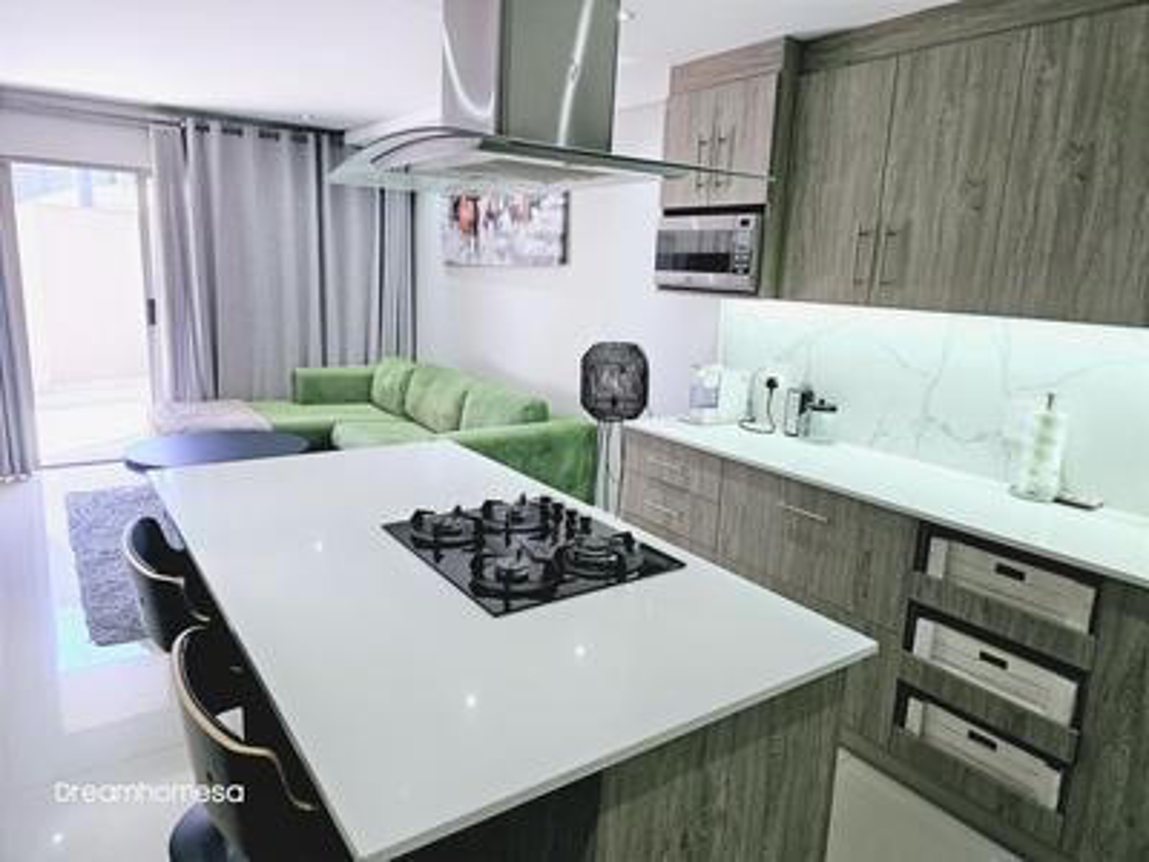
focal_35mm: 23
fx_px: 763
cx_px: 574
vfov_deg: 58.9
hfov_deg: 73.9
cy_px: 431
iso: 160
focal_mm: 6.3
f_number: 1.7
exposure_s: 1/180
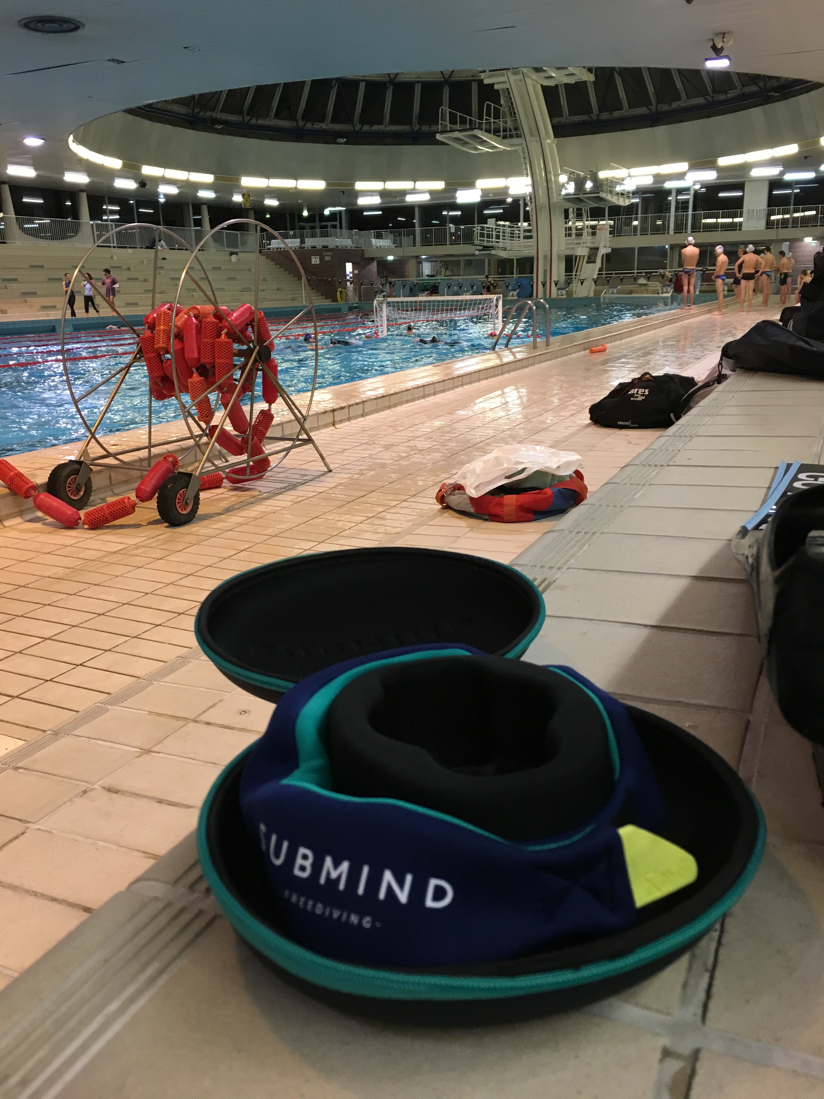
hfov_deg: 48.2
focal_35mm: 29
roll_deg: +1.9
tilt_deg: -15.8
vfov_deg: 61.7
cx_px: 412
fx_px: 920
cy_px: 550
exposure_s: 1/33
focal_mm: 4.15
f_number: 2.2
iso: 125
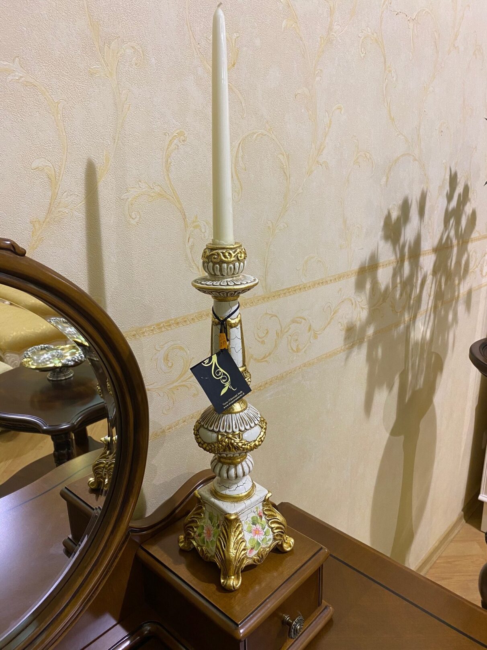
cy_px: 325
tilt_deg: -16.5
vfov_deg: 67.3
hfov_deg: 53.1
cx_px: 244
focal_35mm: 26
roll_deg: +0.9
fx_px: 488
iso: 100
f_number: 1.8
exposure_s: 1/50
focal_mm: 4.25
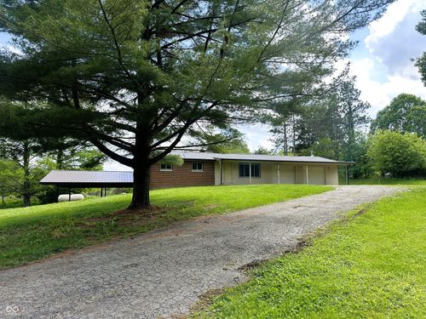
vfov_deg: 56.8
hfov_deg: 71.6
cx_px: 213
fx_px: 295
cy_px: 160
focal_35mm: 24
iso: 80
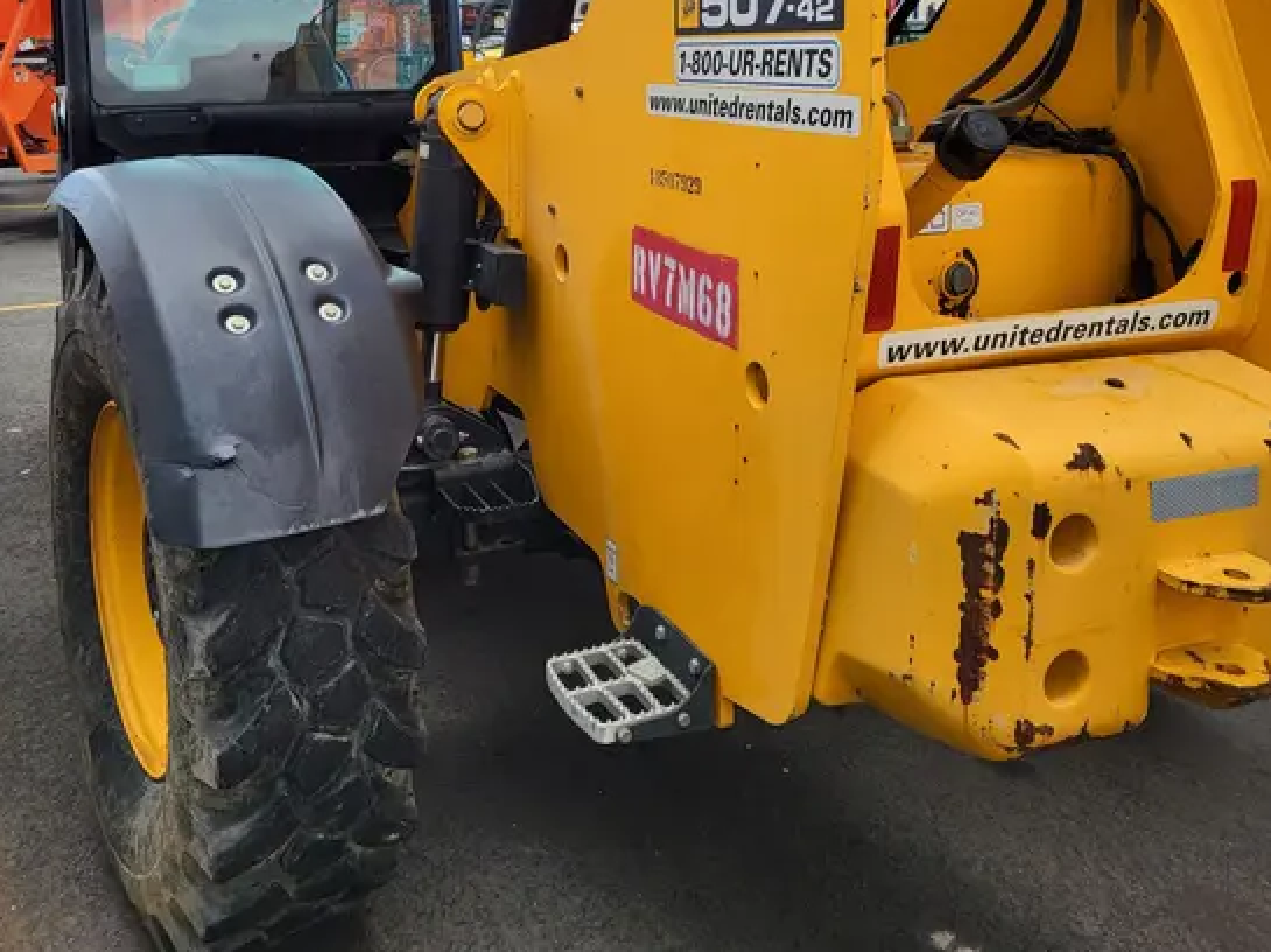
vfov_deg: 38.5
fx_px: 1284
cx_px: 632
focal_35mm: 35
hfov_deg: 52.7
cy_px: 141
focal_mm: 5.4
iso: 40
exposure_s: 1/1114
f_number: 1.8
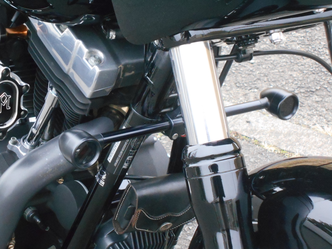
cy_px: 124
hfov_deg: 22.8
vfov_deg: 17.2
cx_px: 166
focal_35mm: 86
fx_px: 825
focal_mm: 15.4
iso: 800
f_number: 6.3
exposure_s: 1/160
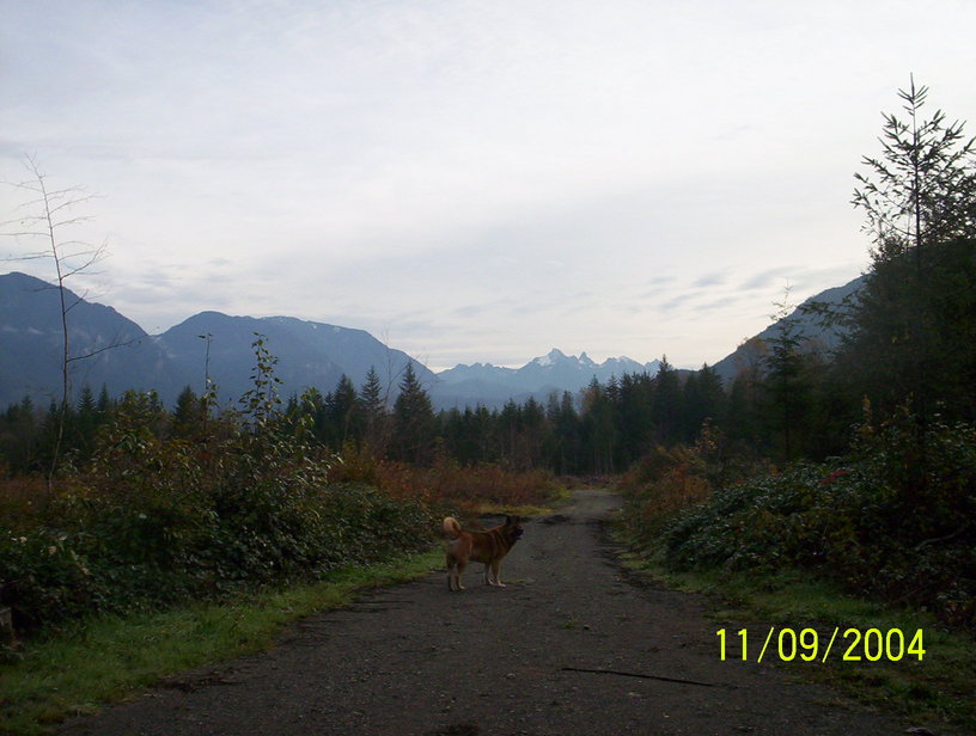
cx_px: 488
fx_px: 1074
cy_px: 368
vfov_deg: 37.9
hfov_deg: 48.9
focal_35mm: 38
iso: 100
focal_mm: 4.99
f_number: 4.5
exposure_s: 1/553
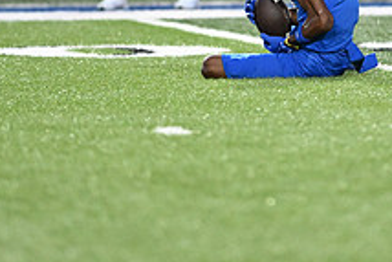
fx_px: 8858
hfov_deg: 2.5
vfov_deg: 1.7
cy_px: -83
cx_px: 302
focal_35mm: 813
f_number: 2.8
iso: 6400
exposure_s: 1/1600
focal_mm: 300
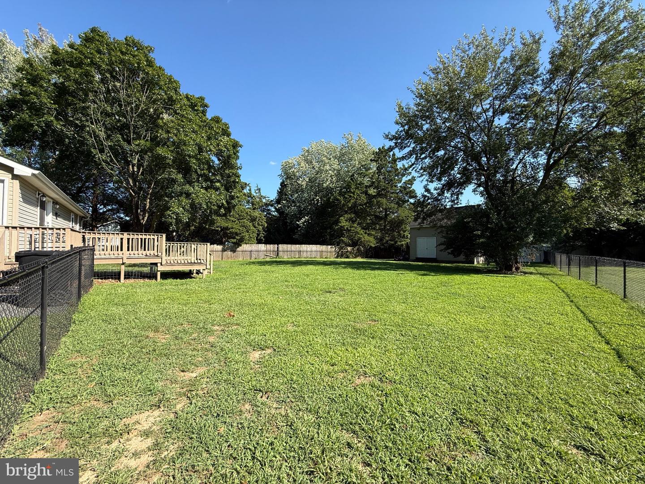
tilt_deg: +2.0
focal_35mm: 14
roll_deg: -0.2
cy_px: 242
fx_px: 261
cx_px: 322
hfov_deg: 102.1
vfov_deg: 85.7
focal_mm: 2.22
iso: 50
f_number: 2.2
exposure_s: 1/864
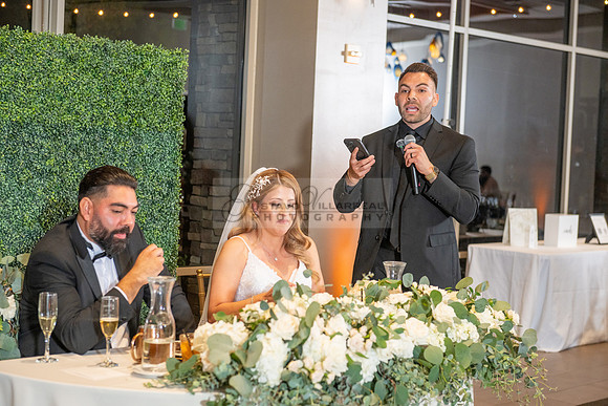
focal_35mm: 62
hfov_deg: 32.4
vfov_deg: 21.9
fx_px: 1047
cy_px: 203
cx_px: 304
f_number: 3.5
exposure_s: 1/160
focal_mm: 62
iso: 800
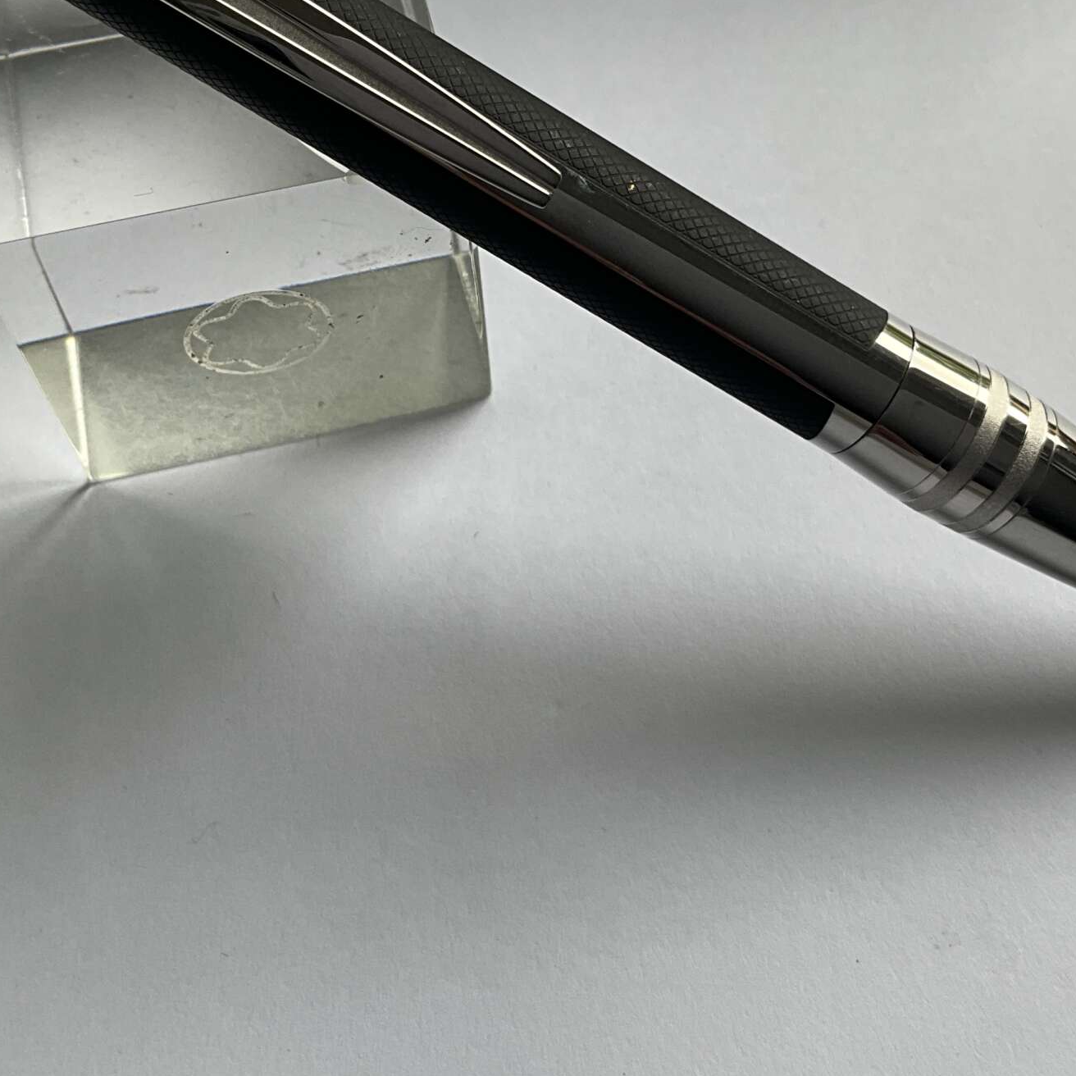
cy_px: 311
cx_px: 514
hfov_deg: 34.0
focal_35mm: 50
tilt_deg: -58.5
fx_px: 1758
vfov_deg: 33.5
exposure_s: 1/122
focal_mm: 3
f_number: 1.8
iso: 25
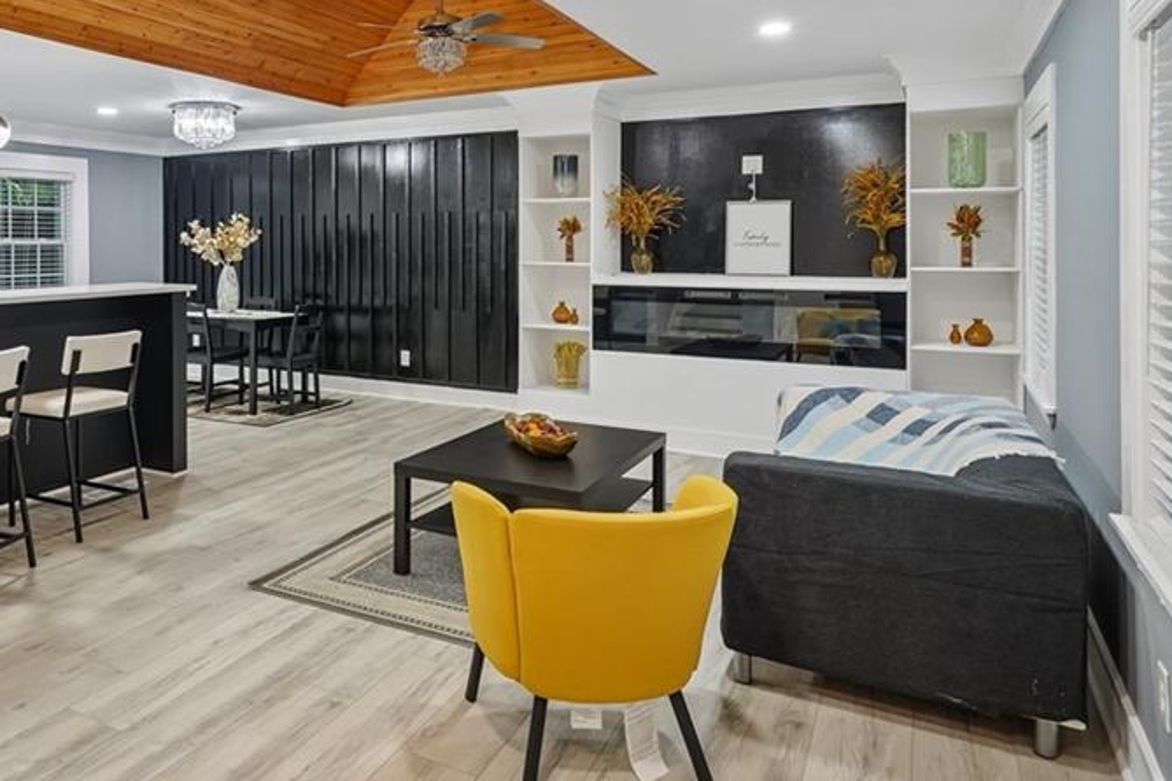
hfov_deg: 67.2
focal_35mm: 26
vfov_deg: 48.3
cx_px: 378
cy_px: 229
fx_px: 846
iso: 400
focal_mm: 17
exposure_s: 1/6
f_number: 8
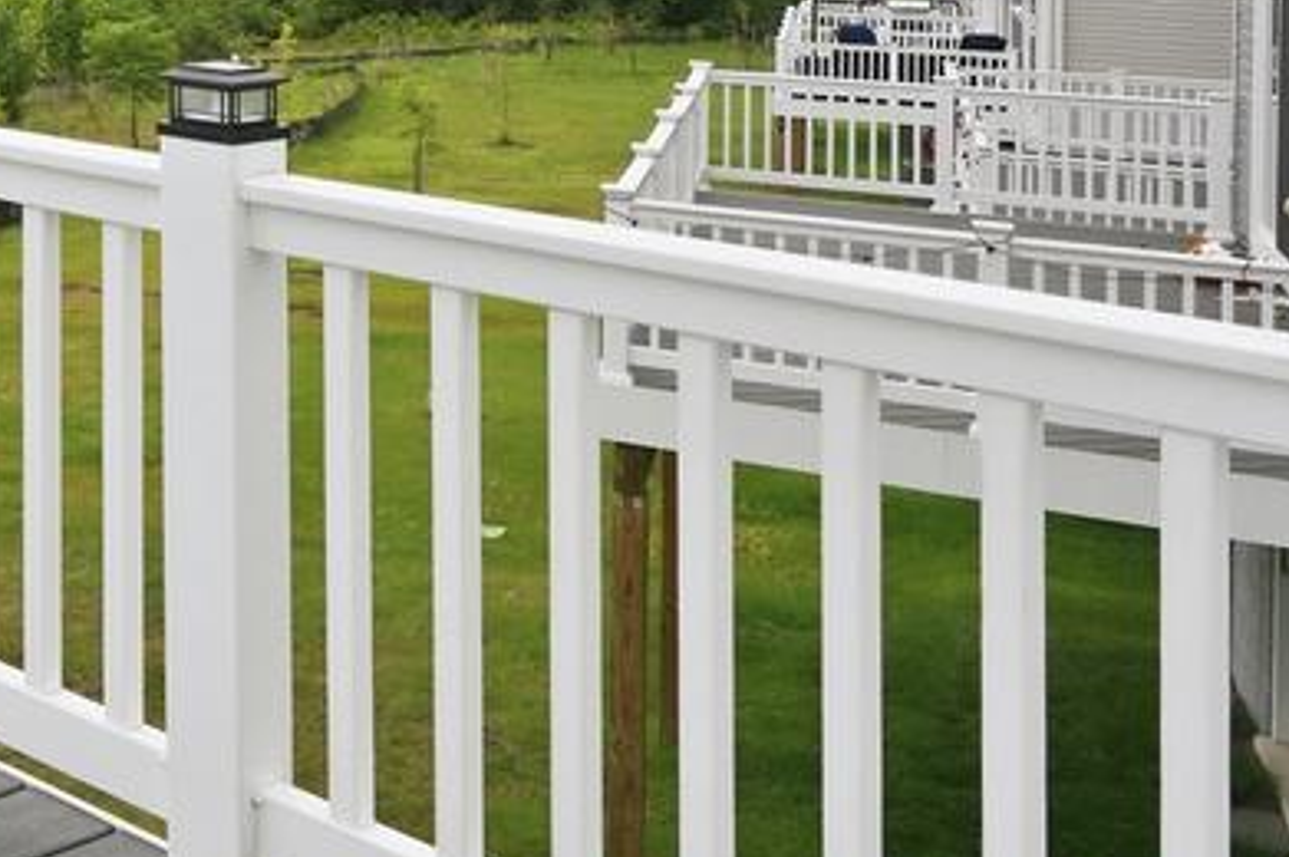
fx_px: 2111
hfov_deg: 23.6
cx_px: -837
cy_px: -204
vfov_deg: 21.2
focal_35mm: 59
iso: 400
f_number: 8
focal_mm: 16
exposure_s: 1/1600
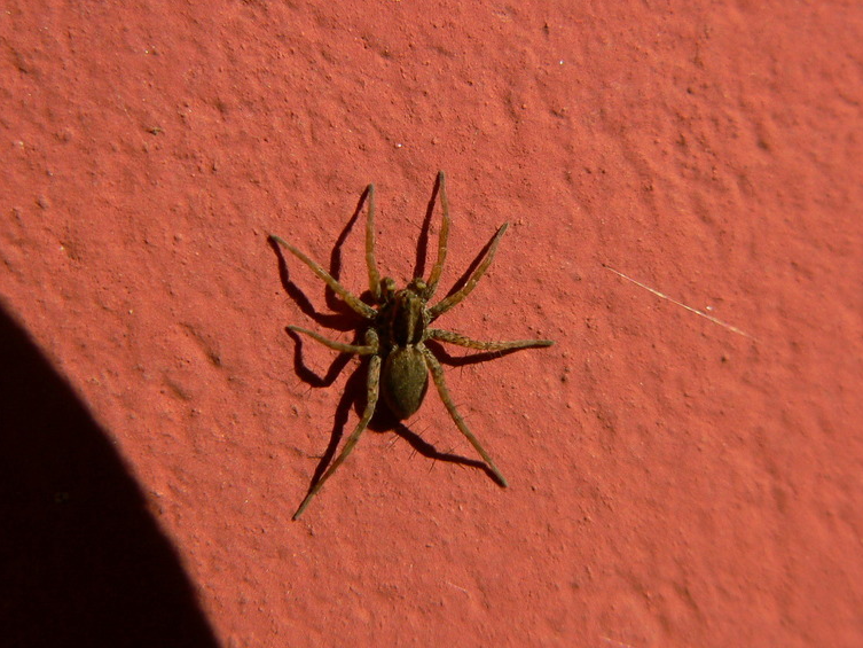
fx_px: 2543
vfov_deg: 14.5
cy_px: 290
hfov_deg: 19.3
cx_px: 429
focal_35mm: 102
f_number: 4
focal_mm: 14.9
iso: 80
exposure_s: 1/500
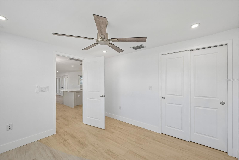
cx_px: 120
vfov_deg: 81.2
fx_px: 93
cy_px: 80
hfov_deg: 104.3
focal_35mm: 14
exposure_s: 1/125
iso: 400
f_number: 8
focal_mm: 14
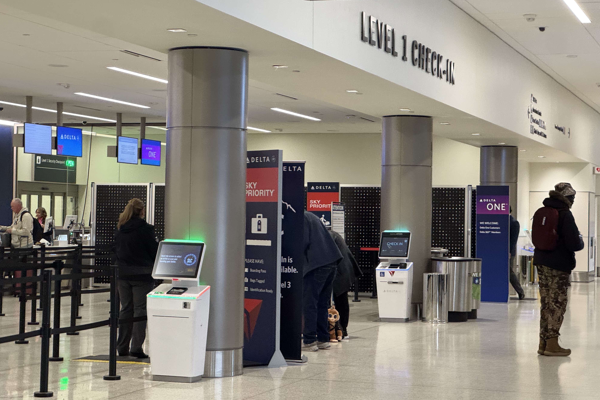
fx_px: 1350
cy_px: 192
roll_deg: -1.5
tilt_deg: +1.4
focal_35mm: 81
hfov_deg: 25.1
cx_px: 297
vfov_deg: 16.9
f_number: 2.8
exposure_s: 1/60
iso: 320
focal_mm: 9
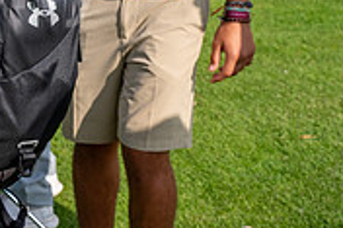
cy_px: -110
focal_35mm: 111
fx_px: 1057
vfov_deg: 11.8
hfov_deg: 16.7
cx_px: -177
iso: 250
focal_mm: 31.5
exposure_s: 1/1000
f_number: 6.3
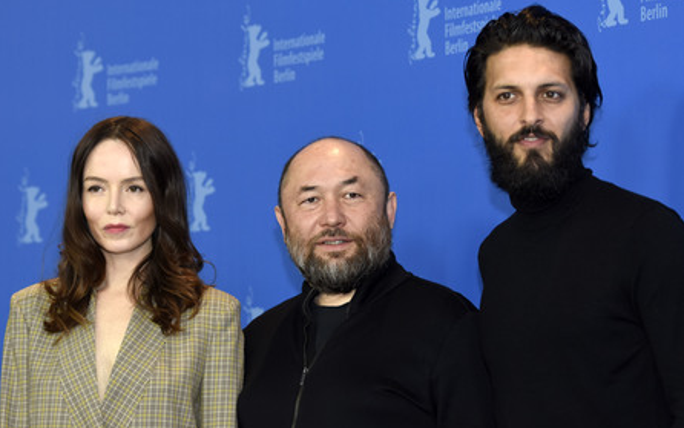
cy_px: 226
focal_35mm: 142
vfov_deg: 9.2
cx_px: 341
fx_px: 2648
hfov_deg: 14.7
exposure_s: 1/400
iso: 640
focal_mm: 92
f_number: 3.2
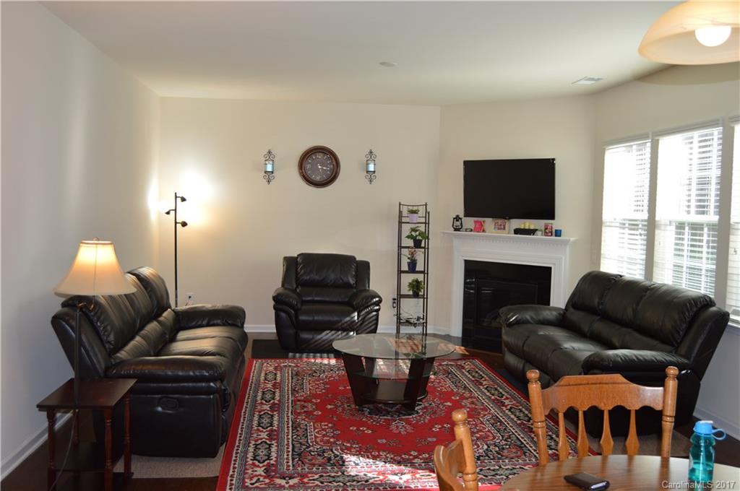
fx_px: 677
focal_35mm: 33
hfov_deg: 57.3
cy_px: 246
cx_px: 370
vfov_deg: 39.9
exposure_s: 1/80
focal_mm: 22
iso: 400
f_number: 4
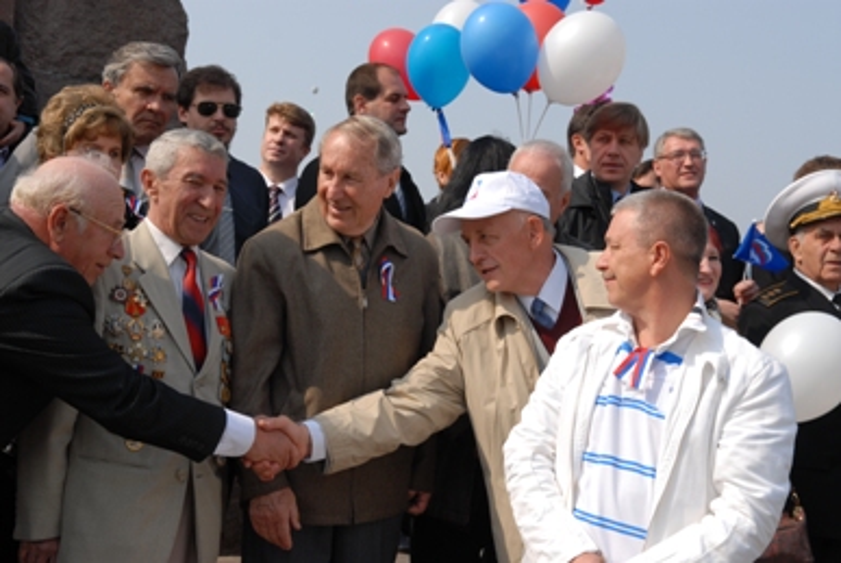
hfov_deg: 37.8
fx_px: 1228
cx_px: 420
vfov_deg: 25.8
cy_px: 282
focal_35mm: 52
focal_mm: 35
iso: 200
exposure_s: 1/500
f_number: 7.1
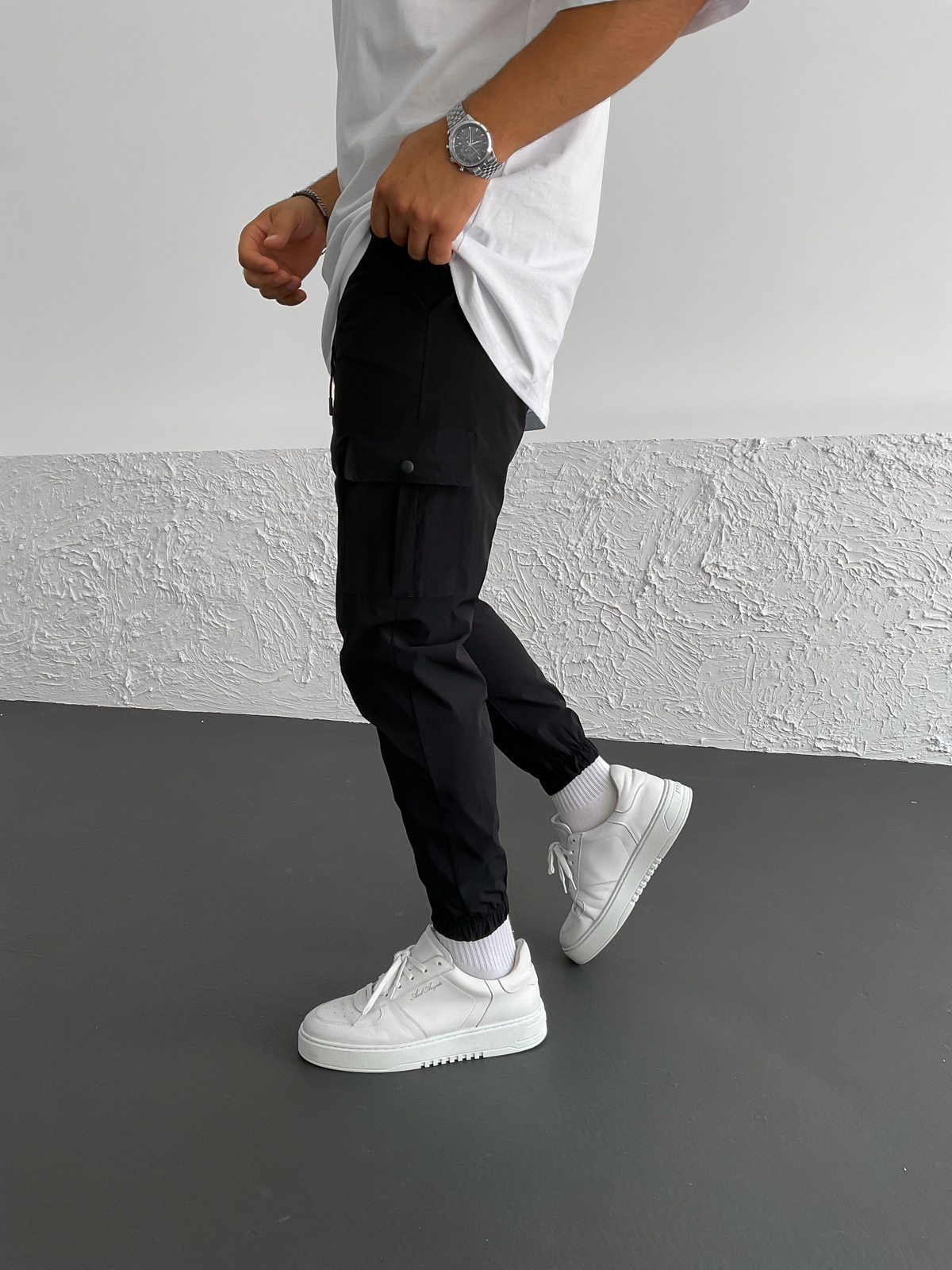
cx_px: 476
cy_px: 635
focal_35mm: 29
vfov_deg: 61.7
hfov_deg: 48.2
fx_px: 1063
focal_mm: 3
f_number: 1.8
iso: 25
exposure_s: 1/120
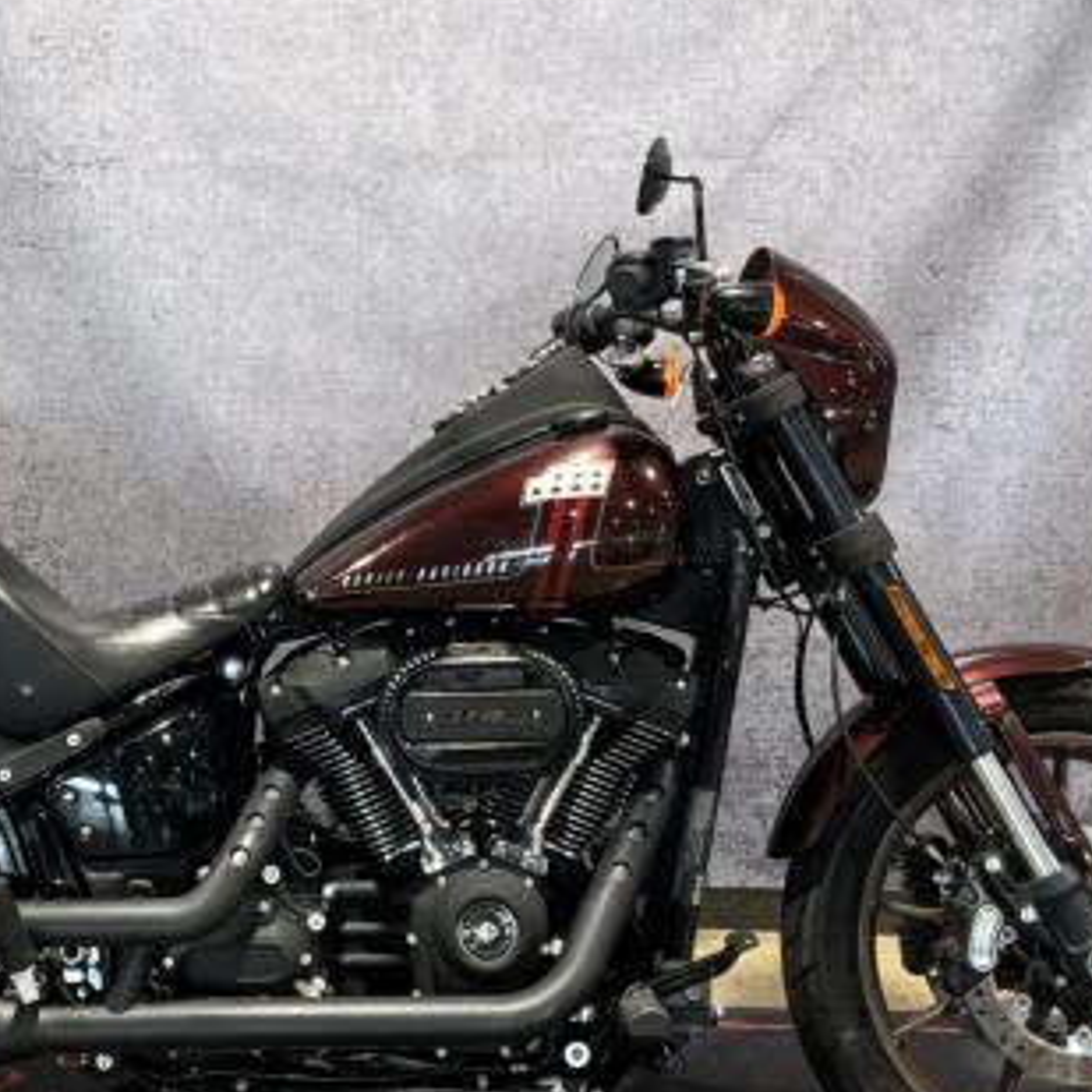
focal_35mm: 64
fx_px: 2284
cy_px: 382
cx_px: 350
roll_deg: -0.4
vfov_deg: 26.8
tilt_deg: -9.2
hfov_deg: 26.7
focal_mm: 3
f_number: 1.8
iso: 64
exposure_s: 1/102
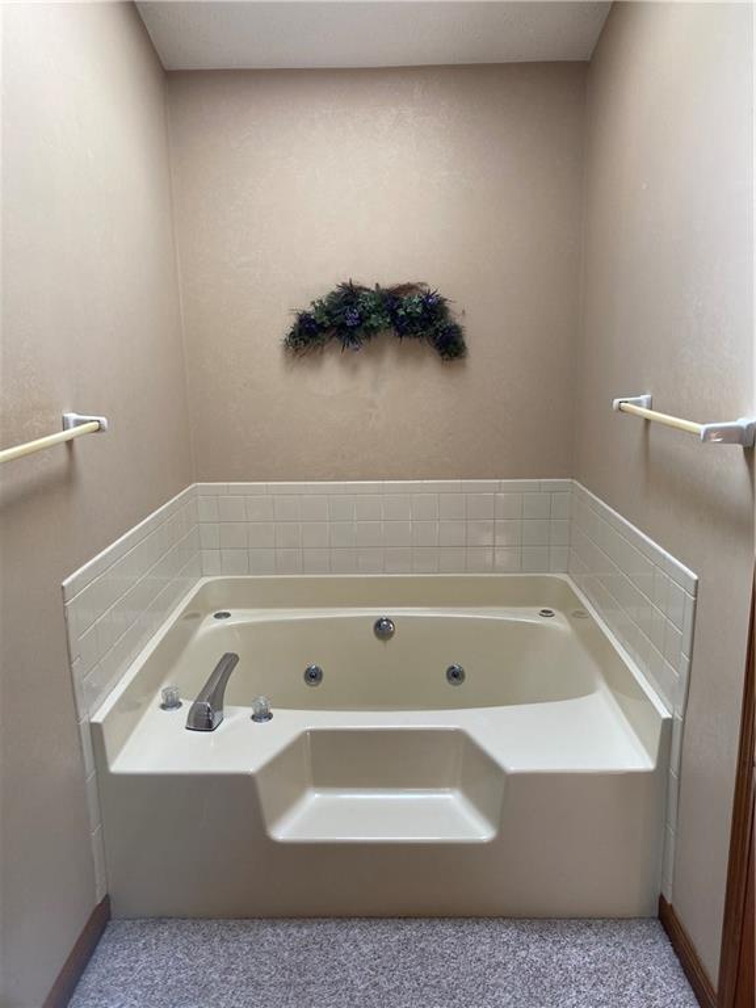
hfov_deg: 53.1
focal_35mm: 26
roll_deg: +0.6
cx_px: 378
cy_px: 504
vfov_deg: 67.3
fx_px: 757
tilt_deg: -11.0
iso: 64
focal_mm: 4.25
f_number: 1.8
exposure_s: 1/122
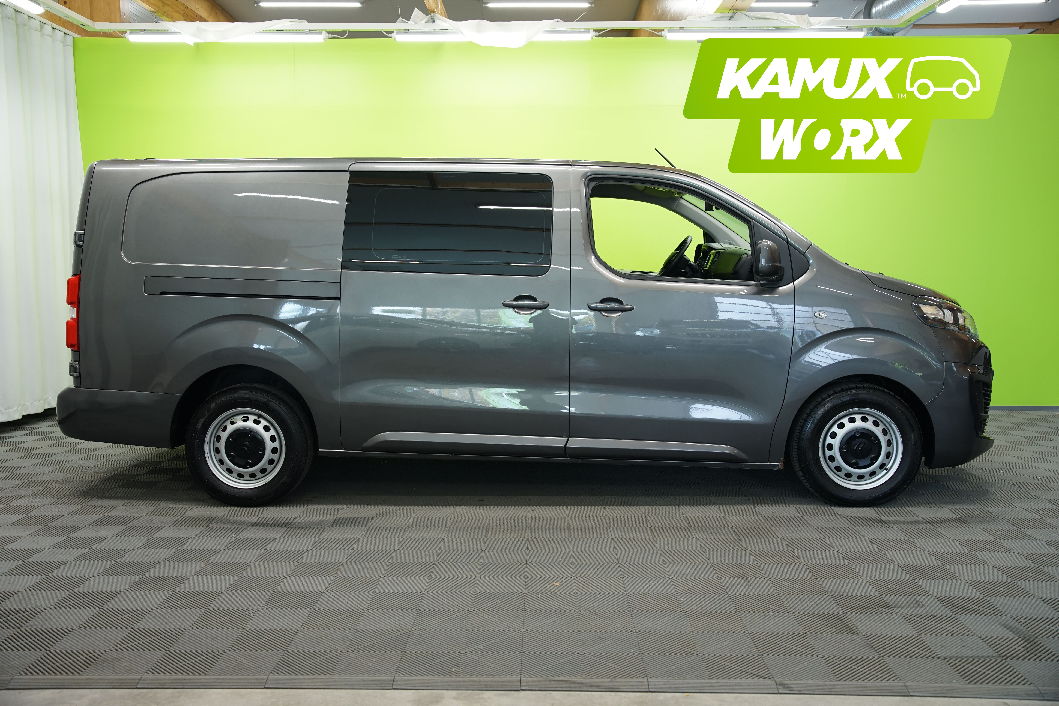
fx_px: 1000
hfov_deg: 55.8
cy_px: 353
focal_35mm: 34
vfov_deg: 38.9
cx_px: 530
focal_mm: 34
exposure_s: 1/20
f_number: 5
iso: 500
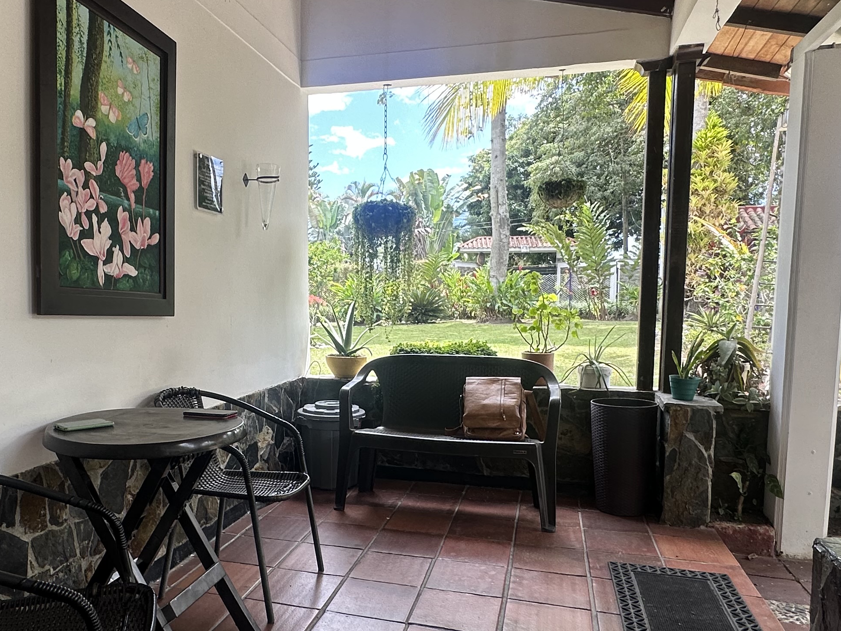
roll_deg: -0.9
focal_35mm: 29
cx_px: 313
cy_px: 365
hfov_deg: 60.8
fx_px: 705
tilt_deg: -5.4
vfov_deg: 48.1
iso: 40
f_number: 2.2
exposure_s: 1/164
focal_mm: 2.22
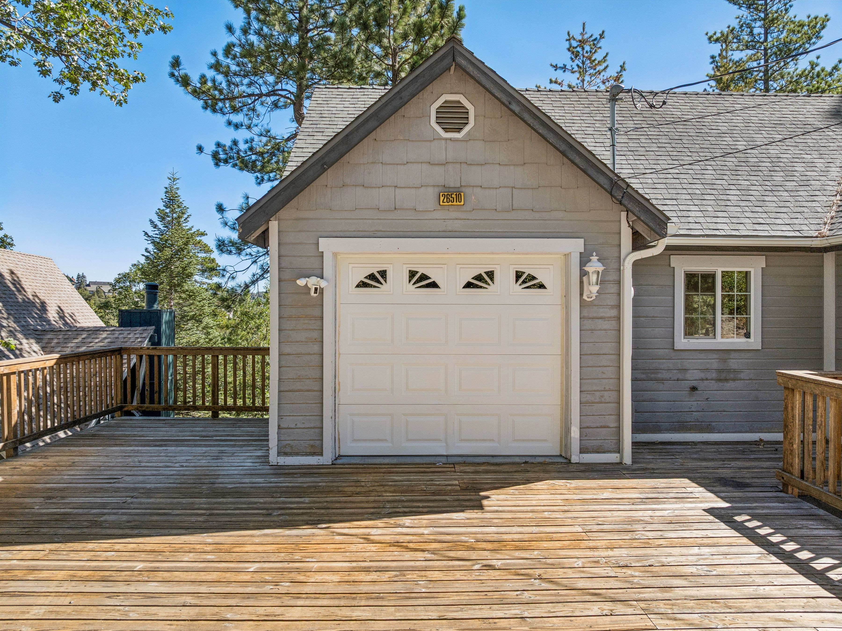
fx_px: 583
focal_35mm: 24
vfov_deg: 56.8
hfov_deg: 71.6
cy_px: 316
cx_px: 421
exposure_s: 1/50
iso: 100
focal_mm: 12.3
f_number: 2.8
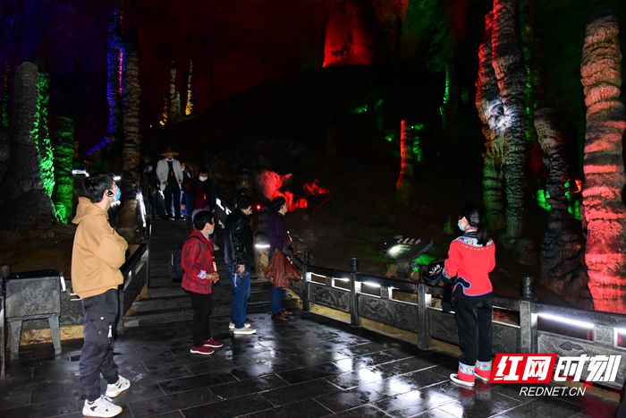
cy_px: 209
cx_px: 313
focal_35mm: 24
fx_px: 417
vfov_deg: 53.2
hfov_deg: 73.7
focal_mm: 24
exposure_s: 1/80
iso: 12800
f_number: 5.6
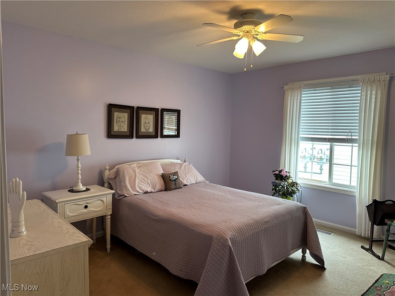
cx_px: 198
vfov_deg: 56.8
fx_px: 274
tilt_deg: -4.3
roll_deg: -1.0
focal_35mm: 24
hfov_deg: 71.6
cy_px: 148
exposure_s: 1/120
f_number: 1.78
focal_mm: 6.86
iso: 160
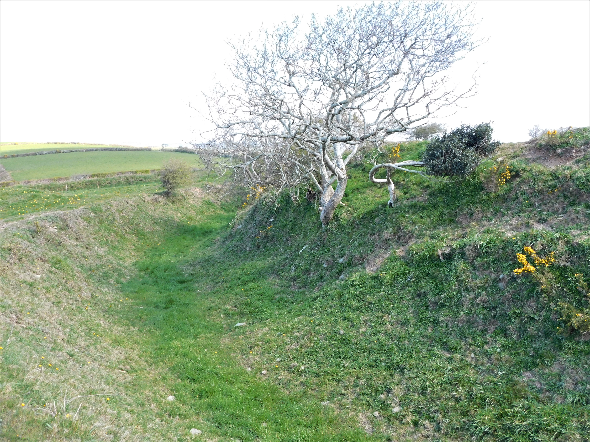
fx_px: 614
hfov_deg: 51.4
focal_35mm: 36
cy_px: 221
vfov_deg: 39.7
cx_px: 295
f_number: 3.5
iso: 125
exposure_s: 1/200
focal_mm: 6.3
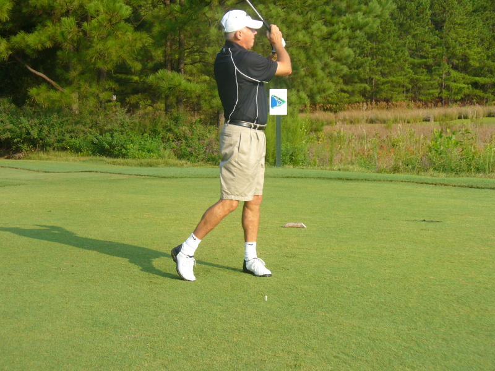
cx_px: 248
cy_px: 186
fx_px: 987
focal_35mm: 69
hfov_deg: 28.2
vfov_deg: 21.3
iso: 80
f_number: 3.2
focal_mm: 11.4
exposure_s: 1/500
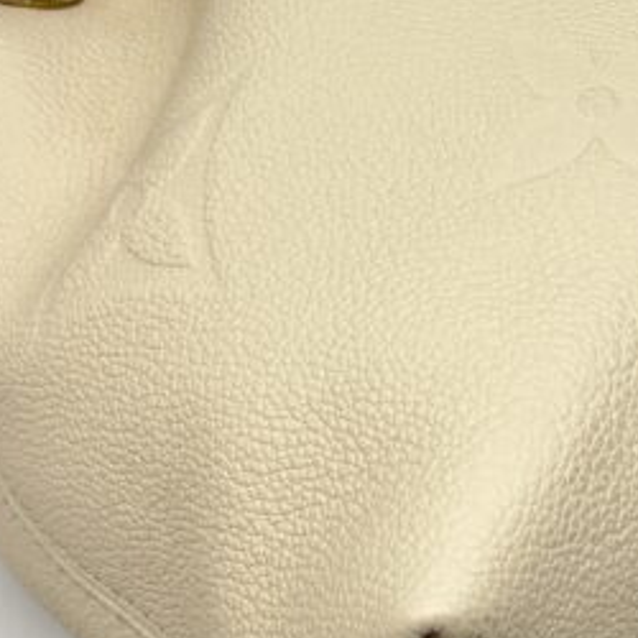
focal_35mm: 94
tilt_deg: -48.8
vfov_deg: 18.3
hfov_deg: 18.1
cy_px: 138
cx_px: 595
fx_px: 1960
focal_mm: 5.7
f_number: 1.5
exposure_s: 1/147
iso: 32
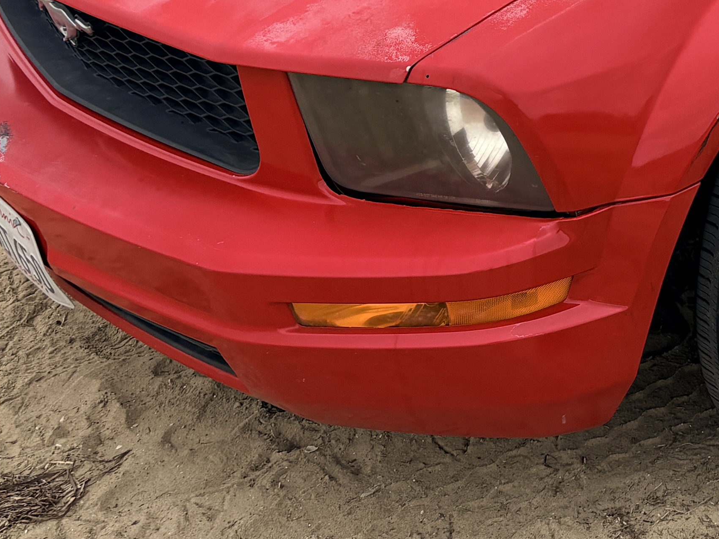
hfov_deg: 20.8
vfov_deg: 16.0
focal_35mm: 87
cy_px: -184
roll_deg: -1.1
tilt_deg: -19.6
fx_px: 1807
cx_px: 894
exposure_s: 1/2865
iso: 50
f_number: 1.6
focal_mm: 5.96
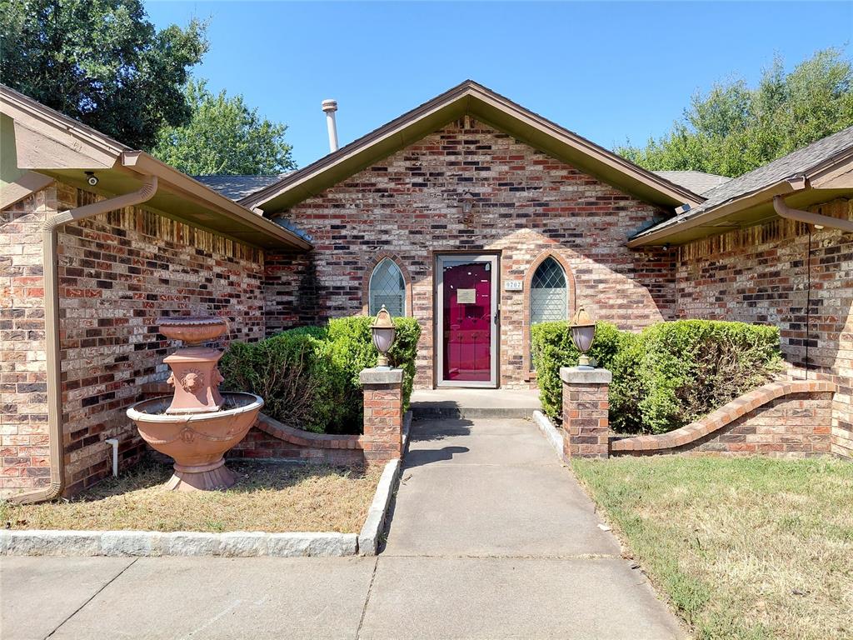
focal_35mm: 25
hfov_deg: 69.4
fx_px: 616
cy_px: 320
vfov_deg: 54.9
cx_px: 426
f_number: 1.8
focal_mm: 4.69
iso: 50
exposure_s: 1/923
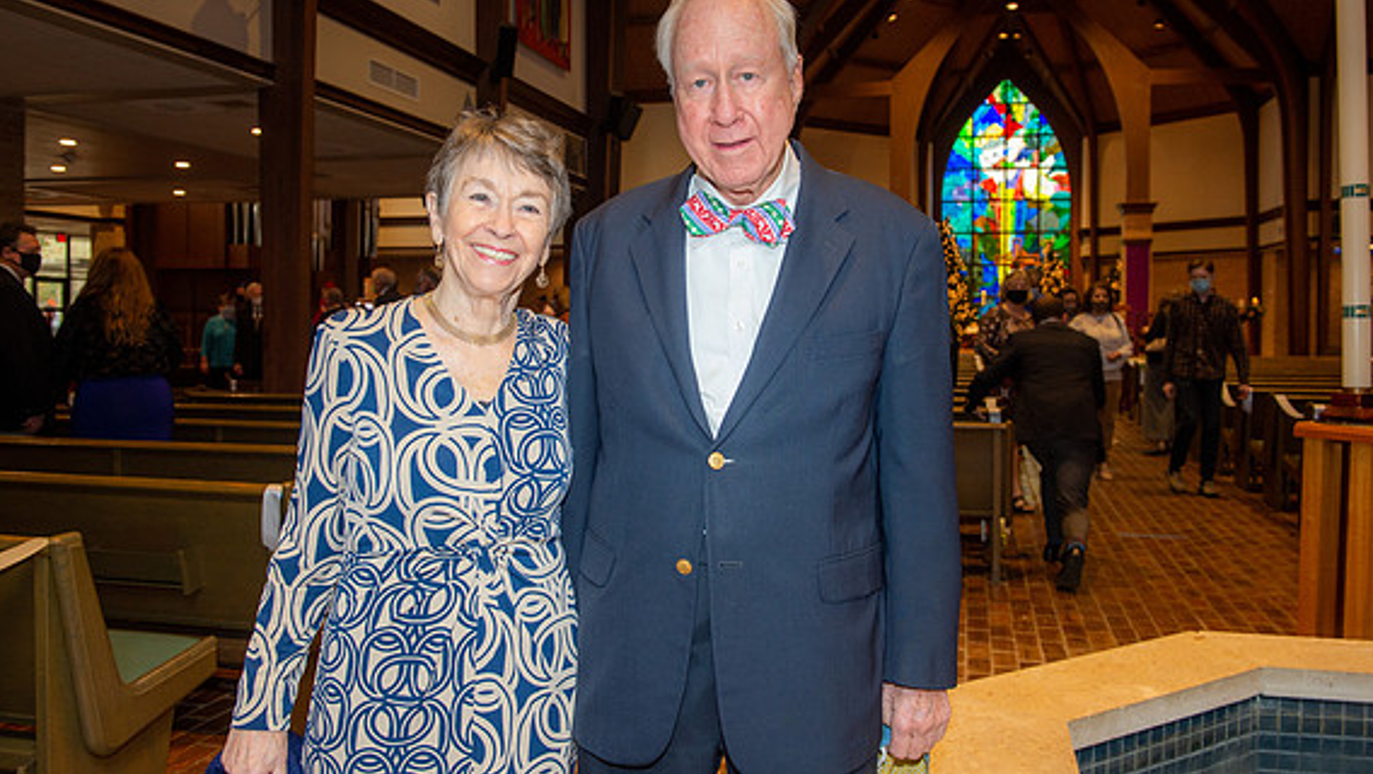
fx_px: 1129
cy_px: 331
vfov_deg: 37.7
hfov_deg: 62.6
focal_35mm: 31
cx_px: 694
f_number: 5.6
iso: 1600
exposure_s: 1/125
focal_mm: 29
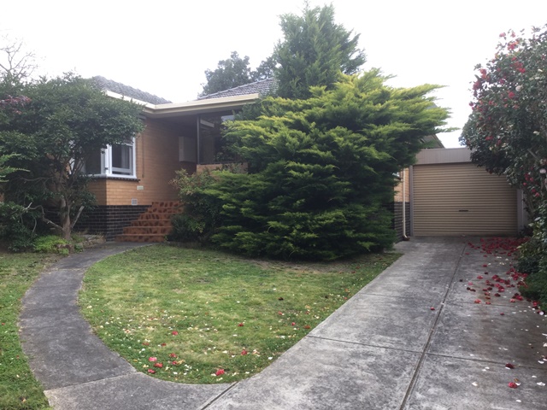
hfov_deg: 58.4
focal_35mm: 31
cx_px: 274
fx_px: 490
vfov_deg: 45.4
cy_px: 205
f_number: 2.4
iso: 25
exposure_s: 1/113
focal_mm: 3.3
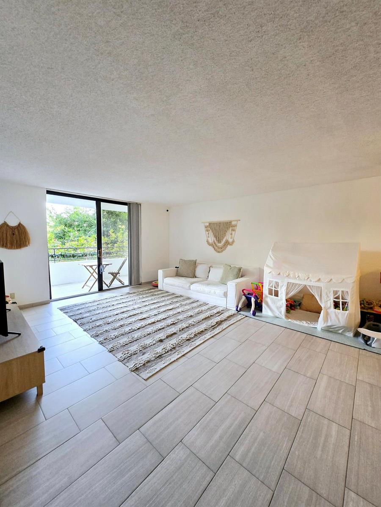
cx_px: 190
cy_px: 254
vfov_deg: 106.2
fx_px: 191
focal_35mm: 13
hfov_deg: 89.9
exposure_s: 1/60.2
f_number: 2.2
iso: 80
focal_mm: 1.7
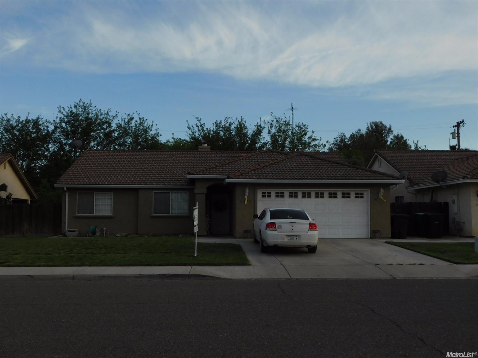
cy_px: 179
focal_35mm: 36
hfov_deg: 51.4
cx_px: 239
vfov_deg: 39.6
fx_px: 497
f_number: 3.5
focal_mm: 6.3
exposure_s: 1/1000
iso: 125
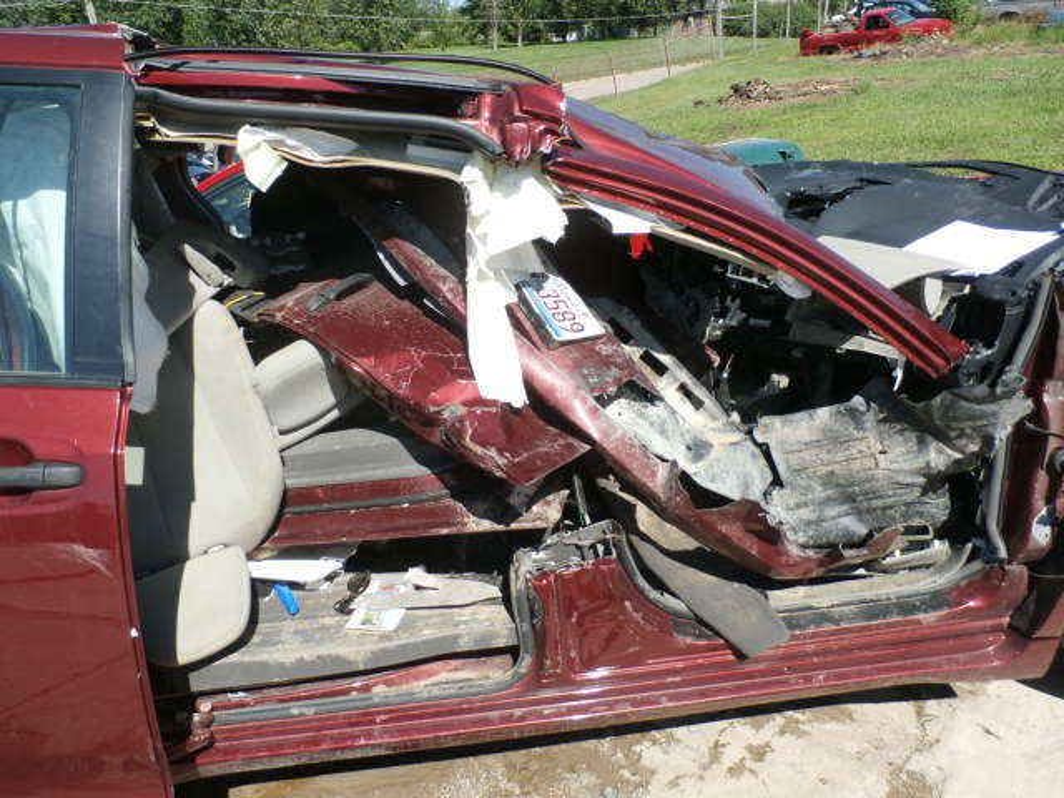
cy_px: 399
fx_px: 768
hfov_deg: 69.4
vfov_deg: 54.9
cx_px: 532
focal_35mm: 25
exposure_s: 1/800
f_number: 3
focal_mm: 4.5
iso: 100
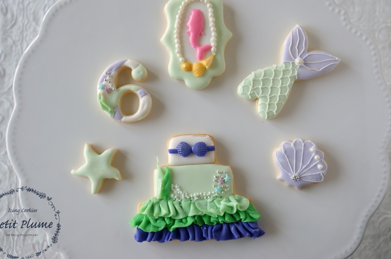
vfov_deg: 23.5
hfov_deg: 34.8
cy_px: 124
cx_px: 188
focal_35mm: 58
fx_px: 624
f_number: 4
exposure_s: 1/200
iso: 100
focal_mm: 35
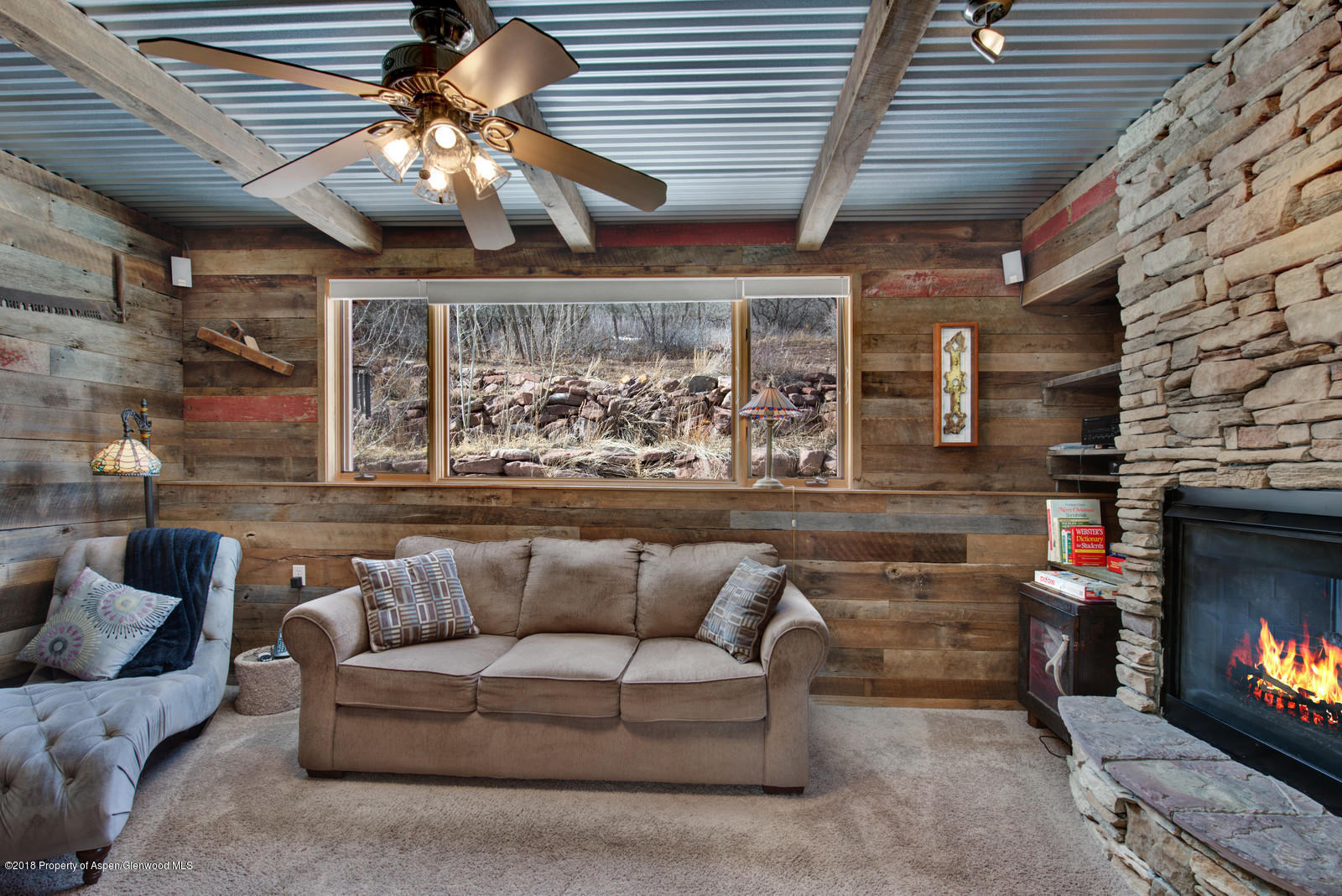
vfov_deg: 73.8
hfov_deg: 96.7
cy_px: 448
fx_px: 597
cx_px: 671
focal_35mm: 16
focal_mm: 16
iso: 125
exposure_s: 1/6
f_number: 8
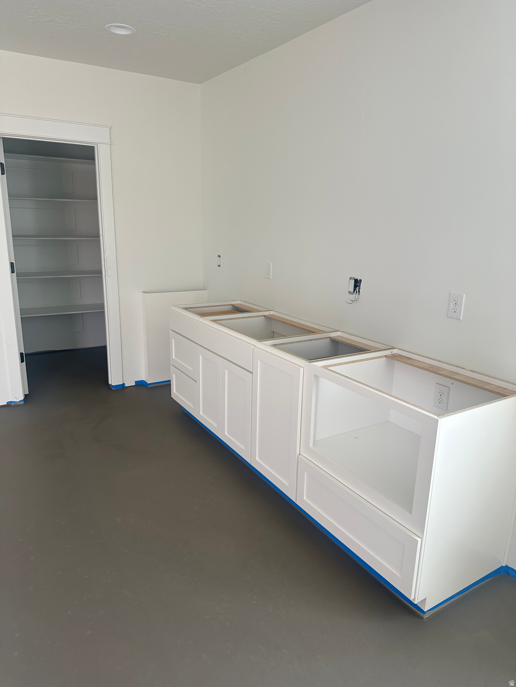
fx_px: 477
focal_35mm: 24
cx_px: 258
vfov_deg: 71.6
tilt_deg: -16.3
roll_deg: -2.3
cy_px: 344
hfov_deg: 56.8
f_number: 1.78
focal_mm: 6.86
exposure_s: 1/365
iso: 80
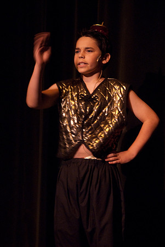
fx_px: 1286
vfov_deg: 11.0
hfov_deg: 7.3
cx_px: 82
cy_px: 124
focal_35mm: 188
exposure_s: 1/40
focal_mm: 125
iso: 1000
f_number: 2.8
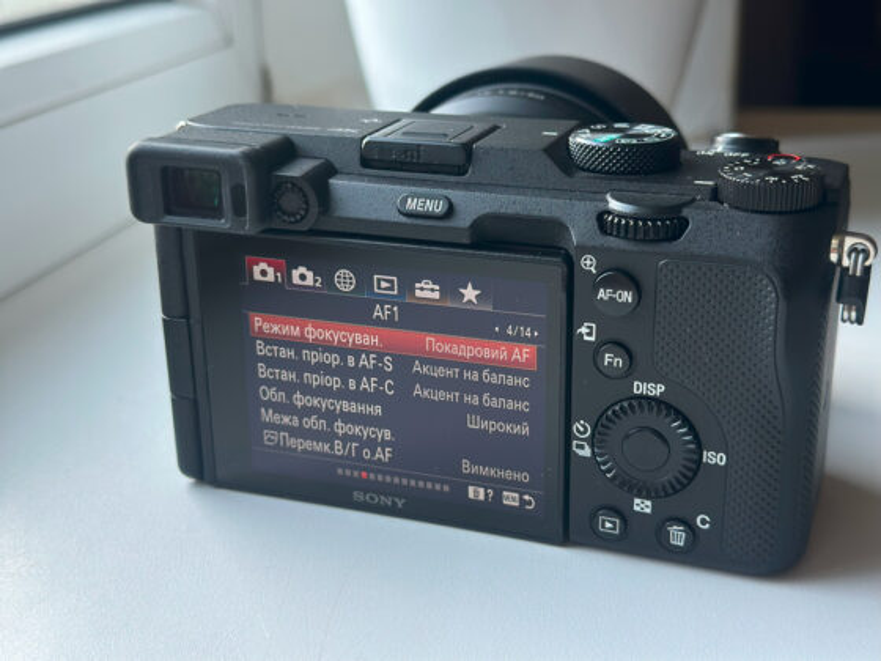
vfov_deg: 30.3
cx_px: 440
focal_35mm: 48
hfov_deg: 39.7
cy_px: 330
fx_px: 1222
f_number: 1.78
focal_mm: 6.86
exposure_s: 1/135
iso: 80
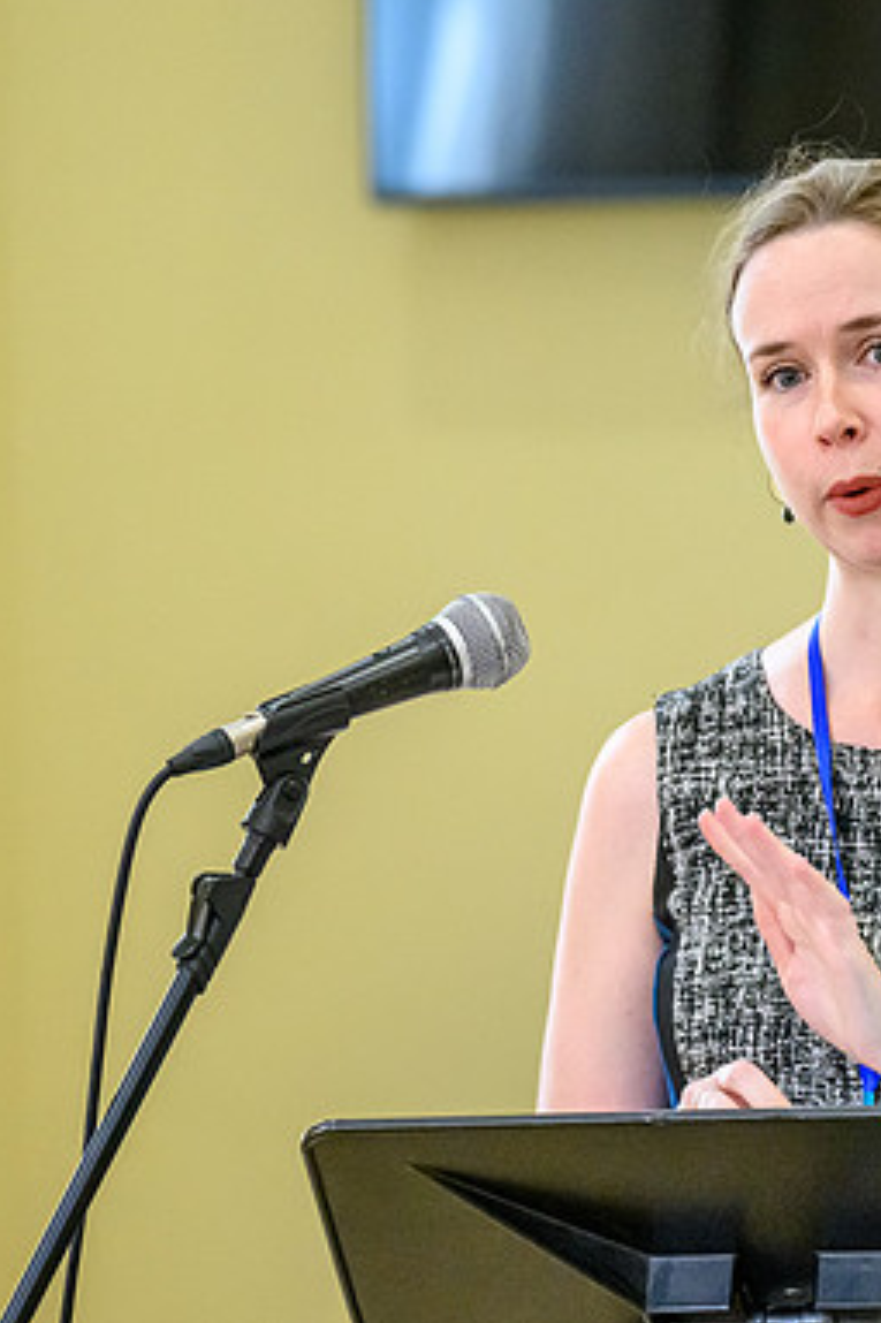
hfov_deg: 4.5
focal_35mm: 305
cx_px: 677
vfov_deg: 6.8
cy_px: 660
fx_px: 11205
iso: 4000
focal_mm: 133
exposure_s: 1/640
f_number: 2.8
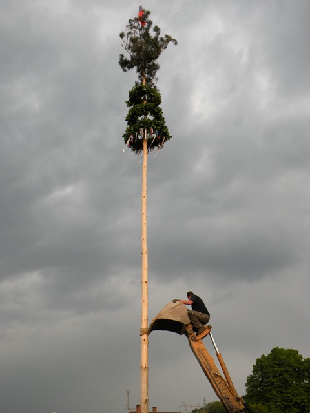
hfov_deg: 34.3
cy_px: 206
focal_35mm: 42
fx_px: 502
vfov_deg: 44.8
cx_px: 155
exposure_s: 1/160
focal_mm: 7.4
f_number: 4.5
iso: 64
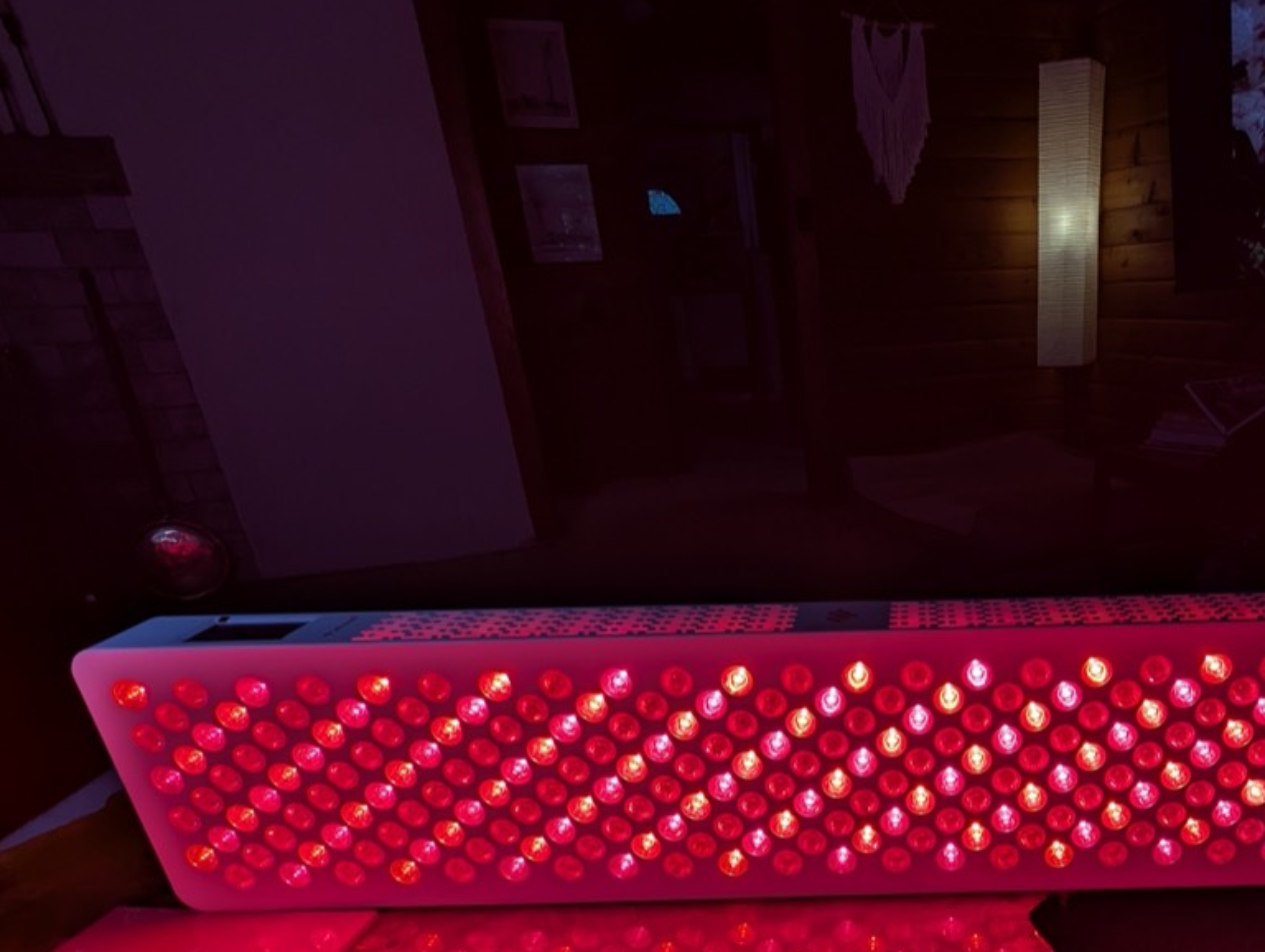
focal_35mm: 25
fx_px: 915
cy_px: 740
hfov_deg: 65.5
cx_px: 932
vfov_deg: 52.0
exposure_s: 1/1101
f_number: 2.2
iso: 45
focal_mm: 2.35
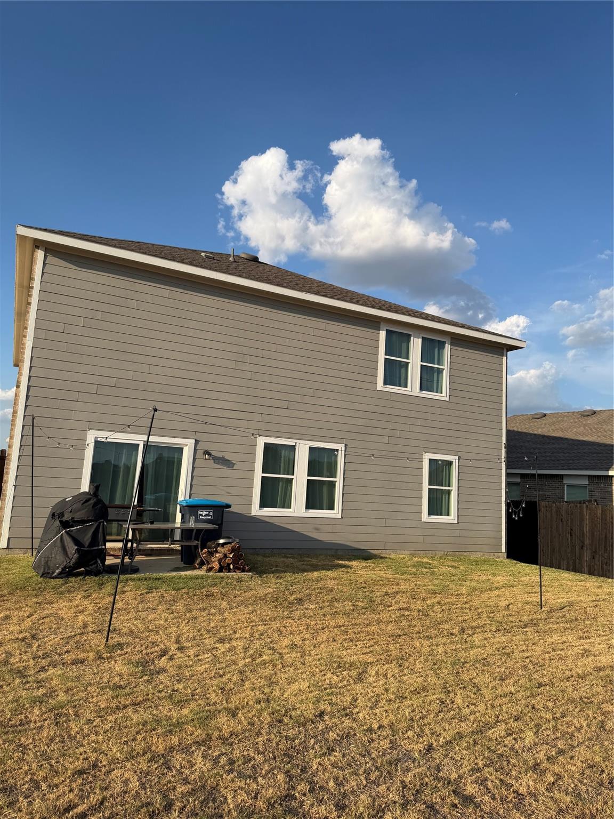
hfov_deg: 56.8
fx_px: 568
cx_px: 307
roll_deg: -2.7
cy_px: 410
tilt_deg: +8.9
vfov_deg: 71.6
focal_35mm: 24
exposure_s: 1/4167
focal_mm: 6.76
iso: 80
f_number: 1.78
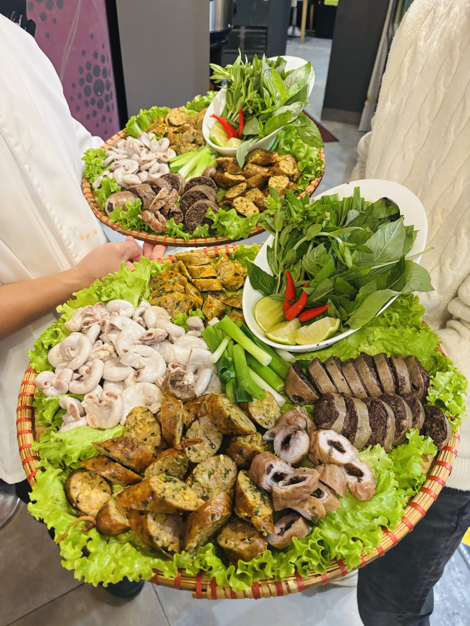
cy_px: 313
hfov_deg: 53.1
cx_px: 235
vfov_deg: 67.3
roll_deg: -3.9
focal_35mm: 26
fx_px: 471
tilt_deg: -40.1
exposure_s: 1/50
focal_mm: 5.96
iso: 500
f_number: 1.6
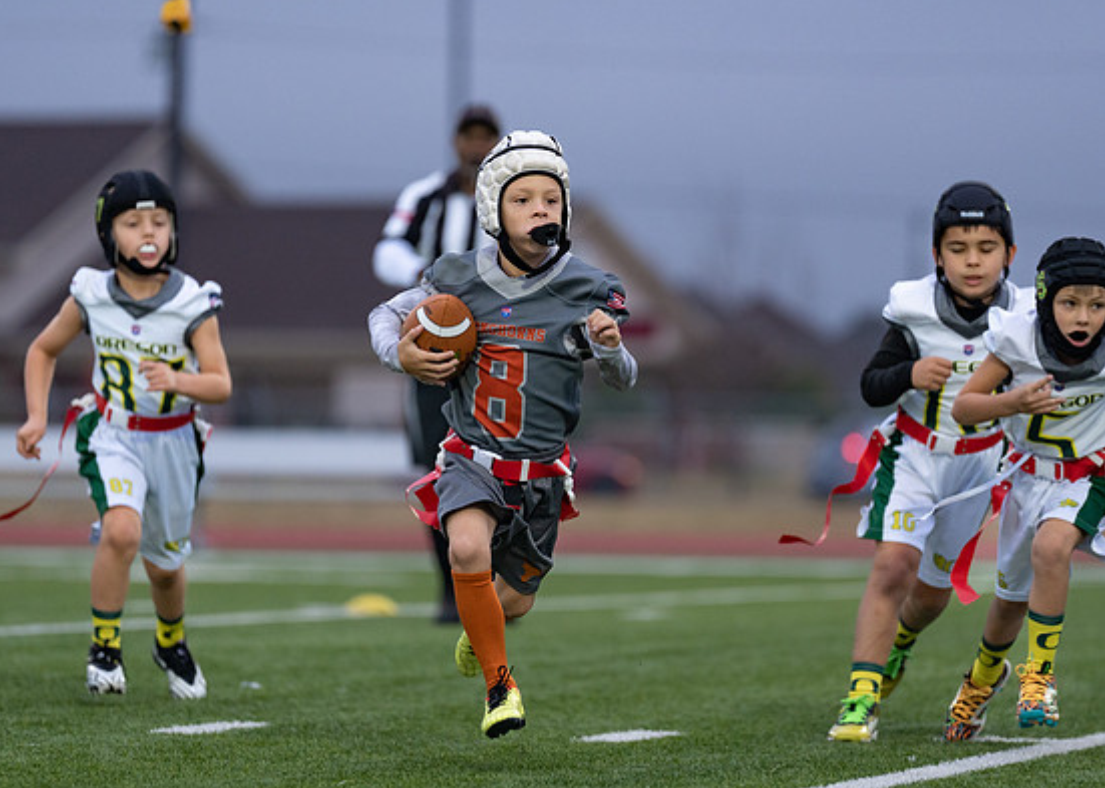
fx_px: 8908
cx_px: 547
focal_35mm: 284
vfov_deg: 5.1
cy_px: 415
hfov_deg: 7.1
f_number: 2.8
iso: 800
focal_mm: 200
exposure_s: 1/1000
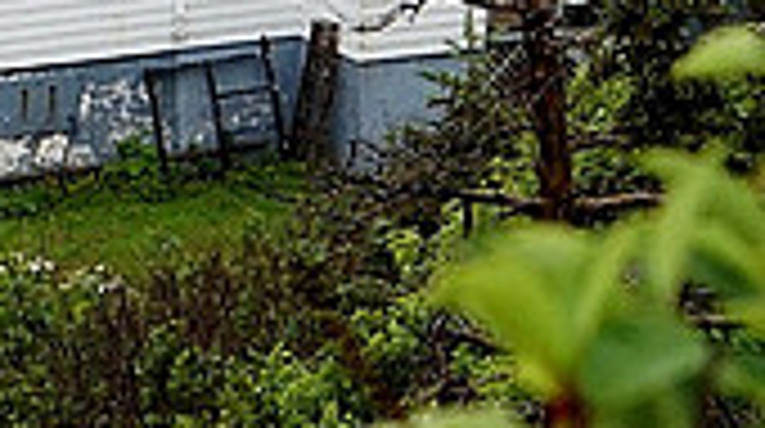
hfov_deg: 3.2
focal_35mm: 667
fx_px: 13509
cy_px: -685
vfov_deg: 1.8
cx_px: 99
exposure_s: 1/250
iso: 800
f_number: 11
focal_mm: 90
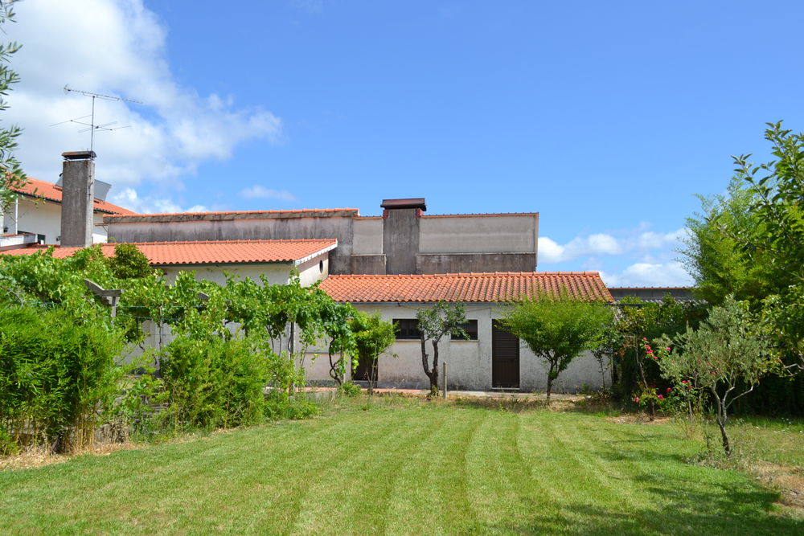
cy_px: 268
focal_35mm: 33
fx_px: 737
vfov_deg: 40.0
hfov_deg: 57.2
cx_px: 402
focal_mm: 22
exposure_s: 1/250
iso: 100
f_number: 8
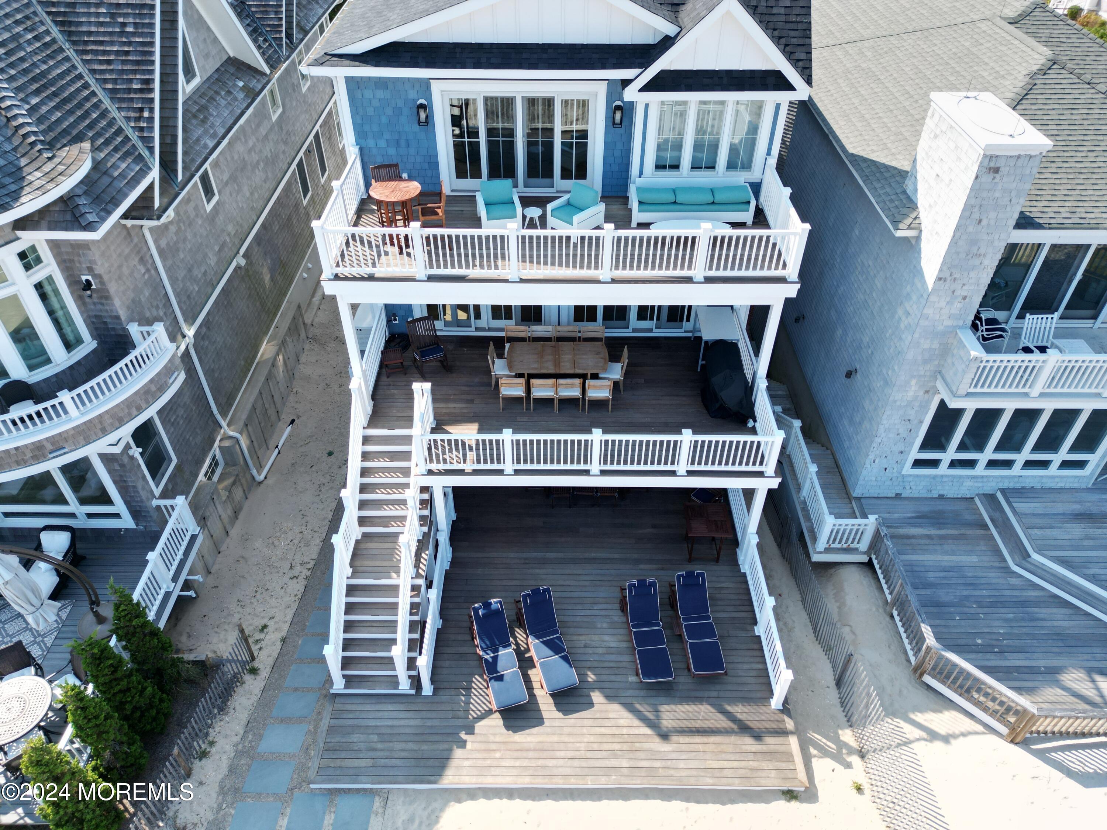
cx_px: 554
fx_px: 768
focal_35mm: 24
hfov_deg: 71.6
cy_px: 415
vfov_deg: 56.8
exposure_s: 1/1500
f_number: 1.7
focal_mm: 6.72
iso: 140
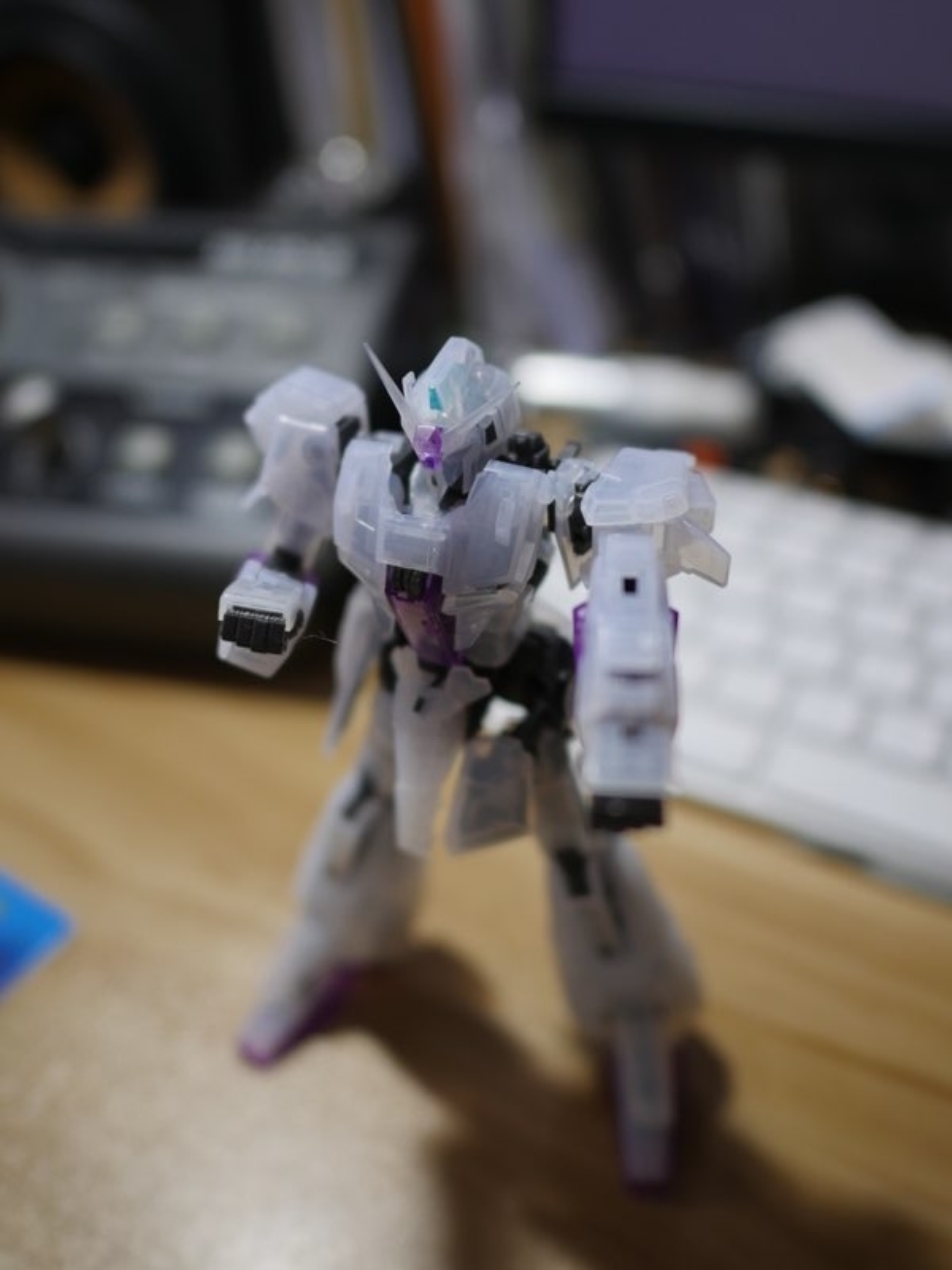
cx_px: 476
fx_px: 1100
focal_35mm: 30
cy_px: 635
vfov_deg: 60.0
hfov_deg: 46.8
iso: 400
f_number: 1.7
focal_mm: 15
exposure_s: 1/60
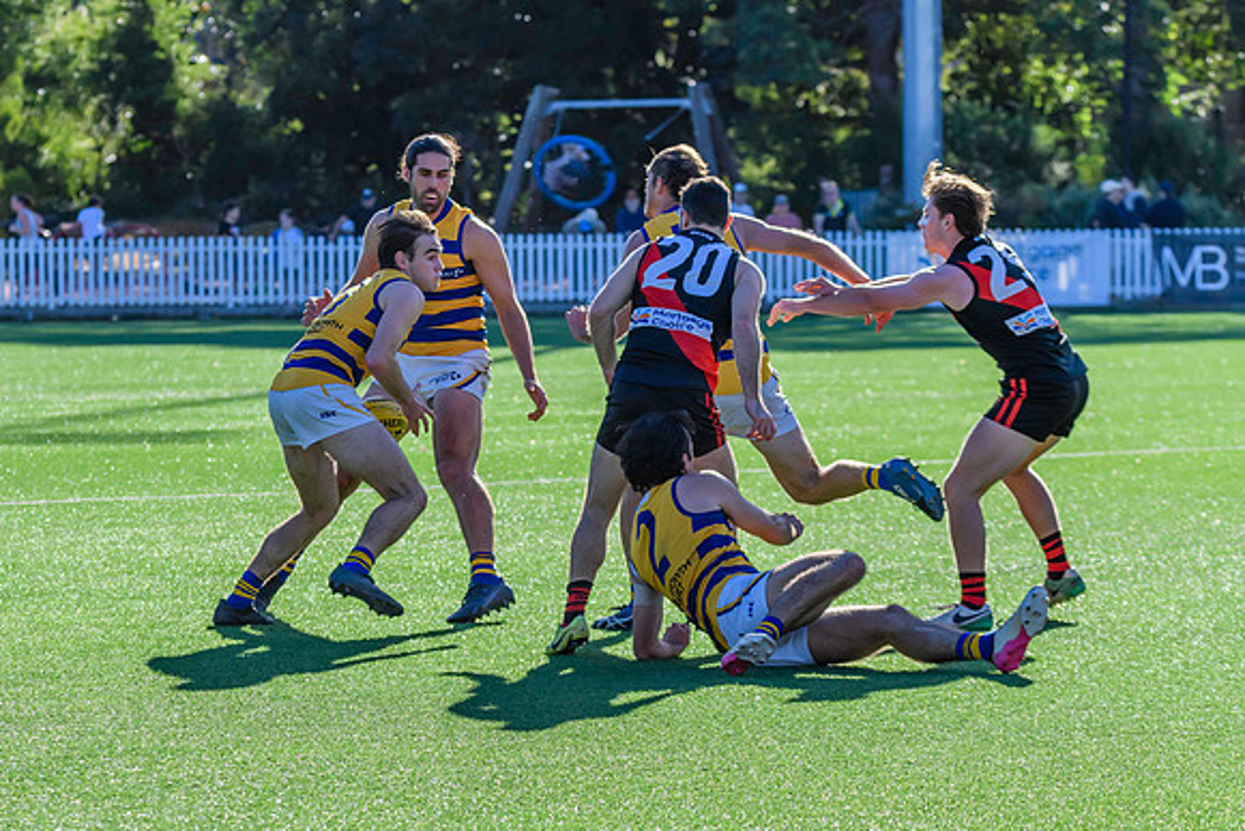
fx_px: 8299
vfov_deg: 5.7
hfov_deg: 8.6
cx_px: 322
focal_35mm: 240
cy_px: 504
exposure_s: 1/2000
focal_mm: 150
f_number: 7.1
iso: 800
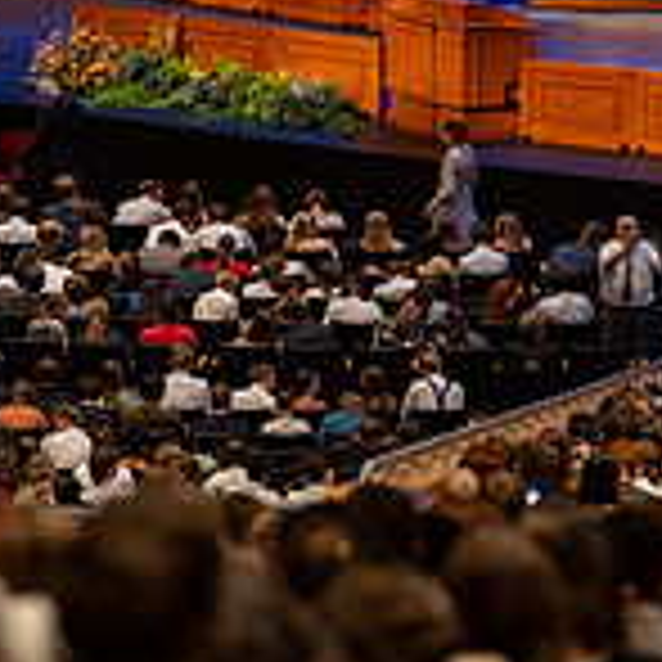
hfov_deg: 5.6
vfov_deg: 5.6
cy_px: -68
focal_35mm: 313
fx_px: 6772
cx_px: 531
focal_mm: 120
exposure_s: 1/125
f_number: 2.8
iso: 1000
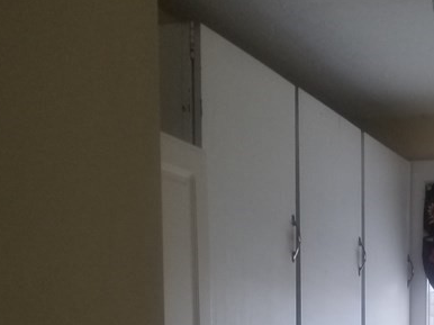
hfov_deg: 26.2
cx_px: 469
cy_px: 425
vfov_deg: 19.6
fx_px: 865
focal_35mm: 69
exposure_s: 1/60
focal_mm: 4.3
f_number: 1.7
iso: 100
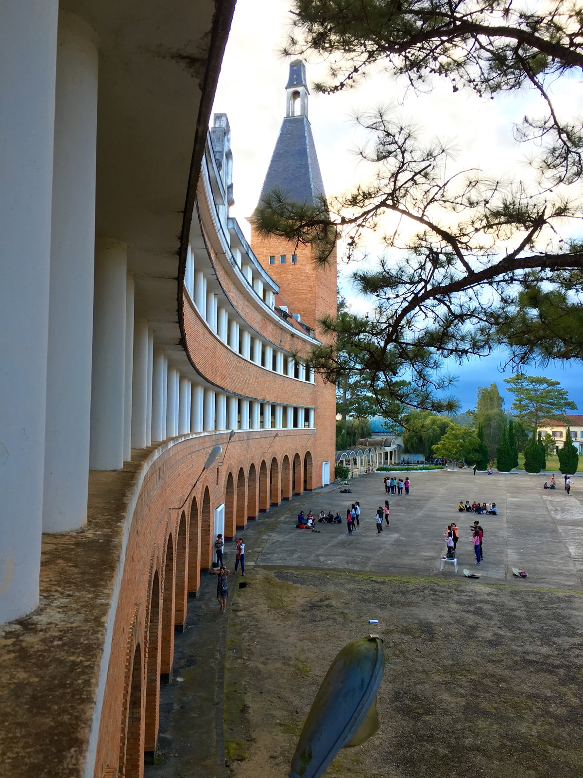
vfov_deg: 61.7
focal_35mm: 29
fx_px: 651
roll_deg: -1.3
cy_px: 389
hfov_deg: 48.2
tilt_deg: +2.7
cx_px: 292
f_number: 2.2
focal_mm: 4.15
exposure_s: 1/100
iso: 25
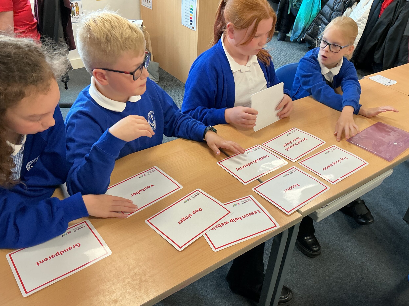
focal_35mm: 30
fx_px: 354
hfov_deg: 60.0
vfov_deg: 46.8
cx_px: 208
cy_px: 156
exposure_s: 1/60
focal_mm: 3
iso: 80
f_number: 1.8
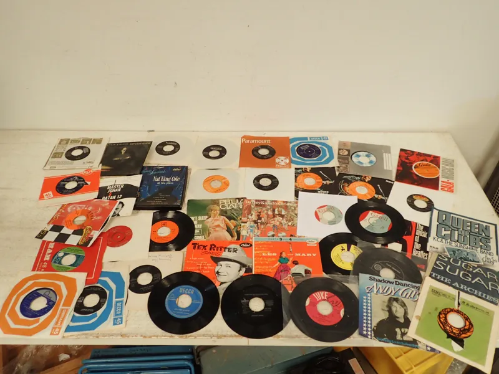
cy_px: 187
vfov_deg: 46.8
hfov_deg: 60.0
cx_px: 250
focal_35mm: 30
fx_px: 432
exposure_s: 1/30
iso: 200
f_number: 2.3
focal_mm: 5.5
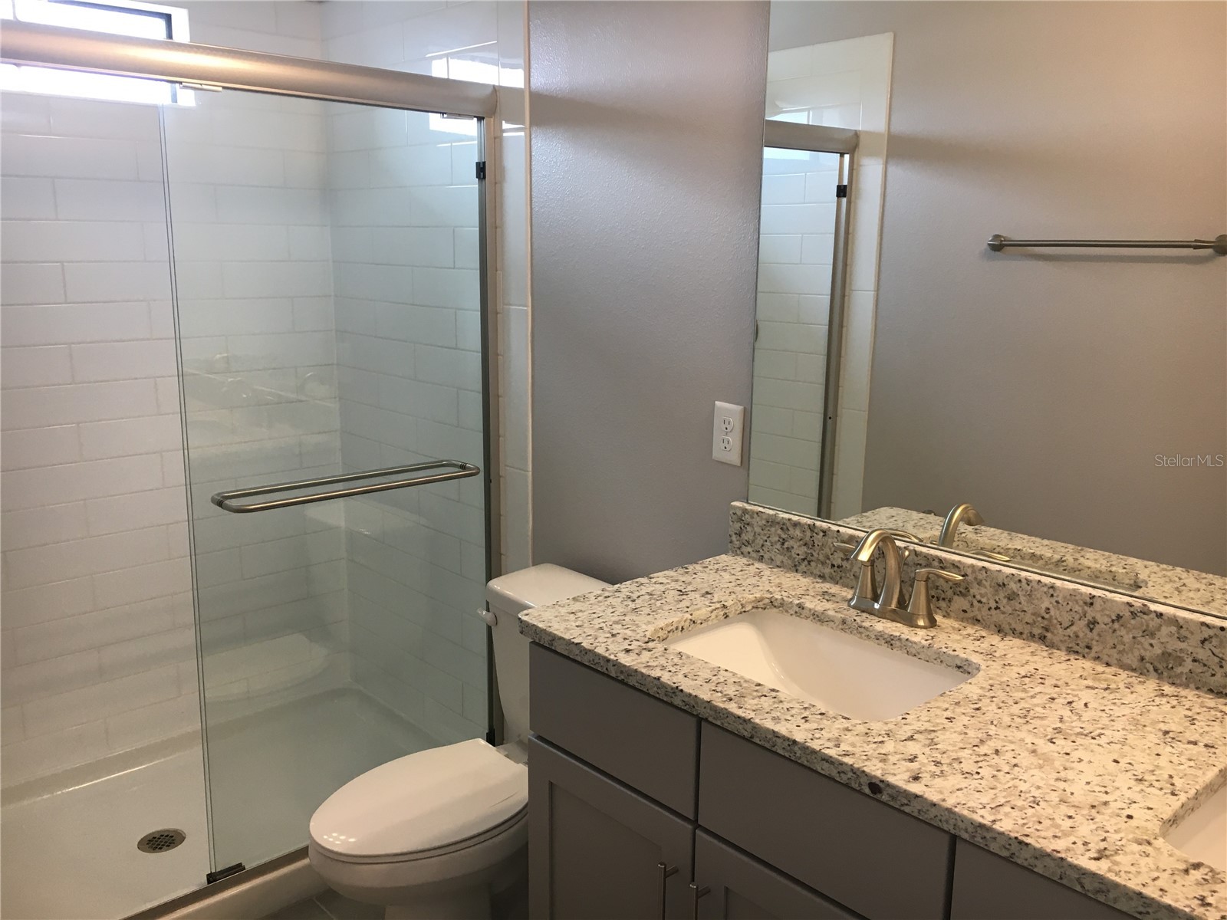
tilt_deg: -12.1
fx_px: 1028
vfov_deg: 48.2
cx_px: 614
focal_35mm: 29
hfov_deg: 61.7
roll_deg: -1.3
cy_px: 460
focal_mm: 4.15
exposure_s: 1/33
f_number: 2.2
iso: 40
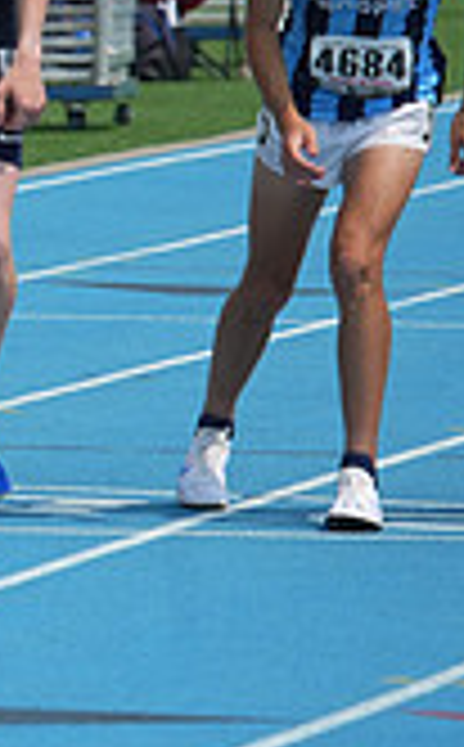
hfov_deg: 1.5
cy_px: 11
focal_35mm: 893
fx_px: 18163
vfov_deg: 2.4
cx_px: -743
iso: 500
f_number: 5.6
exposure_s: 1/4000
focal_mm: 250
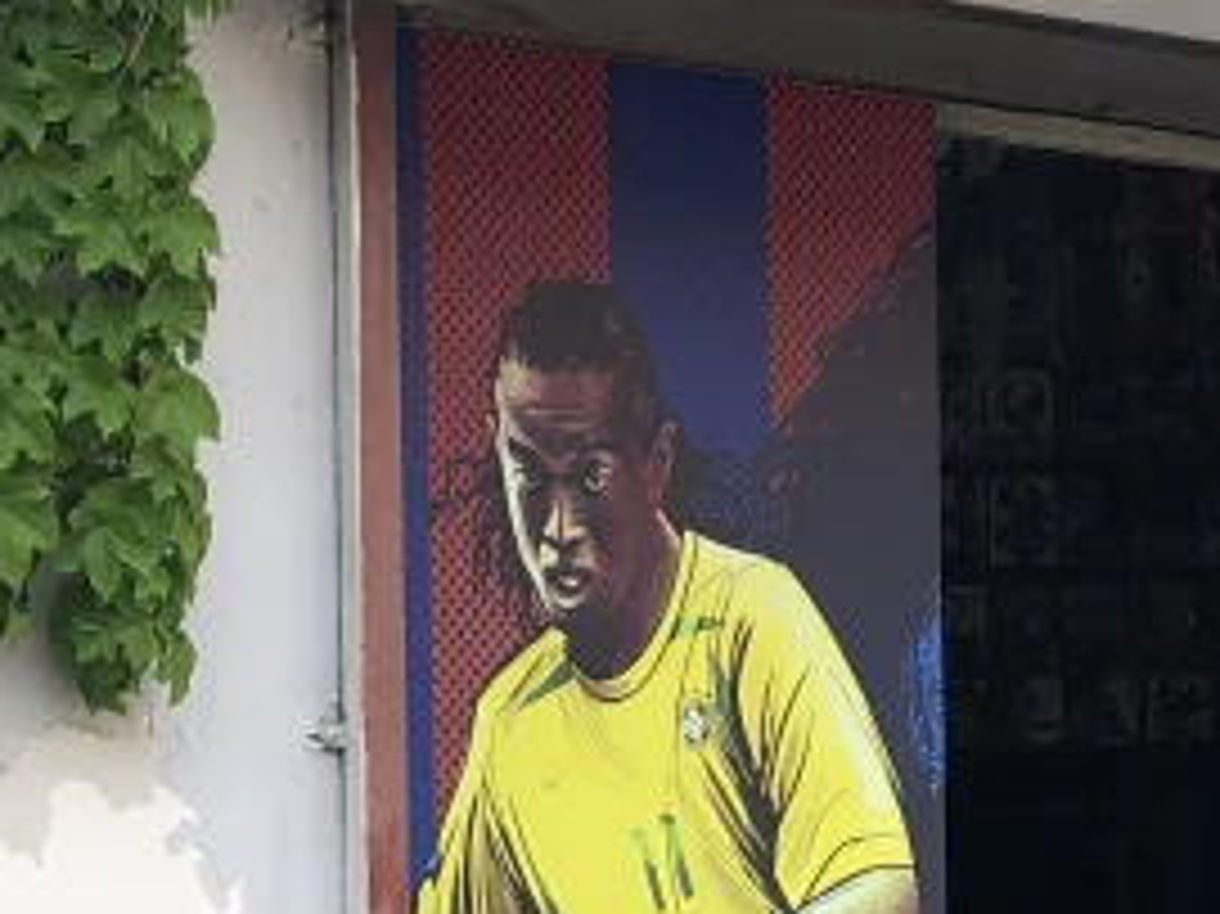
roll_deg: +1.0
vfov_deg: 11.7
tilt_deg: +0.3
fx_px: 4368
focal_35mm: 124
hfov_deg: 15.8
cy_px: 1085
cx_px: 864
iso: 20
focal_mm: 4
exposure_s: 1/393
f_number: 1.8
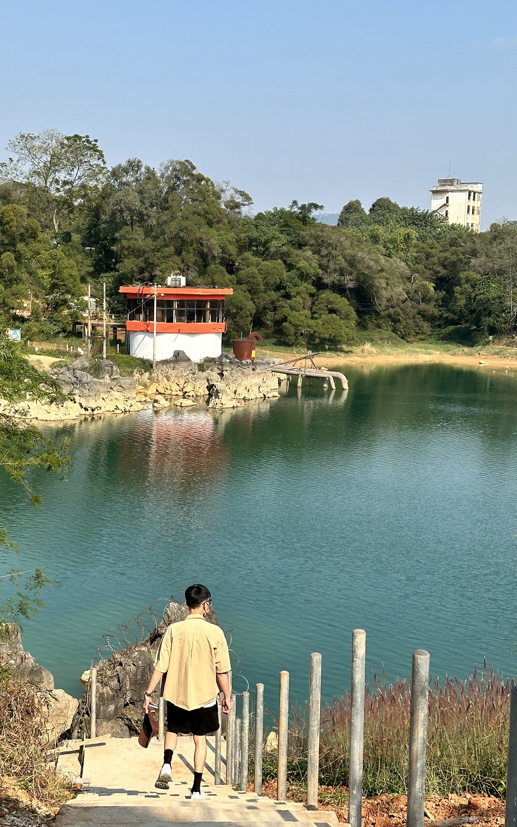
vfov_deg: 38.2
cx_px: 210
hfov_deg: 24.4
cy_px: 414
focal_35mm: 53
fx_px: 1195
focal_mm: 6.86
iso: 64
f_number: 1.78
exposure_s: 1/2890
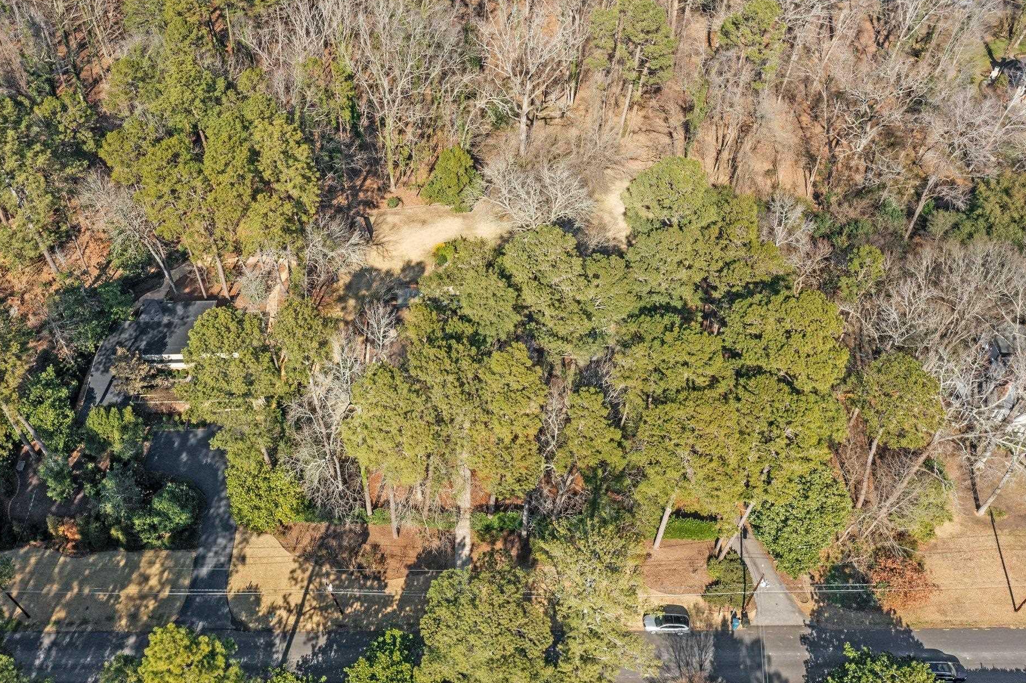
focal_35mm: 31
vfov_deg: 42.3
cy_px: 344
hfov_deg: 60.2
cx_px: 473
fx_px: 883
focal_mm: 10.26
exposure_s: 1/320
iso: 100
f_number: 5
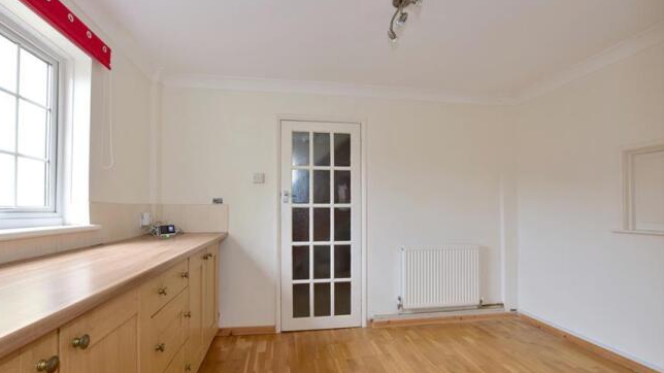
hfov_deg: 99.4
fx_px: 282
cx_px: 331
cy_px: 207
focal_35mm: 16
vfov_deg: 66.9
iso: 400
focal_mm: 10
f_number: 11
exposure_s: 1/13
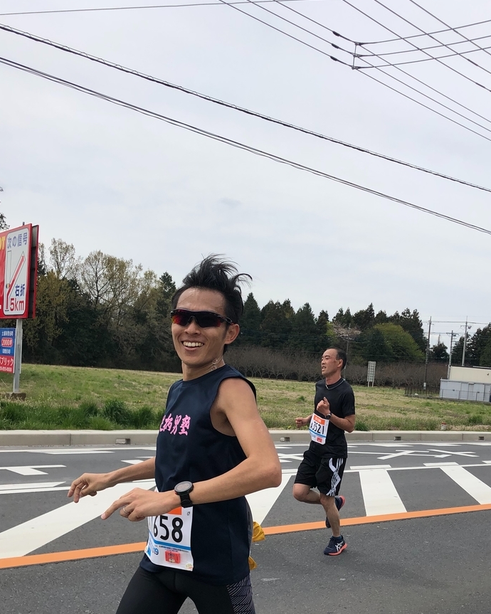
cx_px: 282
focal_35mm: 38
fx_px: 690
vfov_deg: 47.0
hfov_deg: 39.1
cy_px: 420
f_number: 1.8
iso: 20
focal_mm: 4
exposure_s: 1/2525
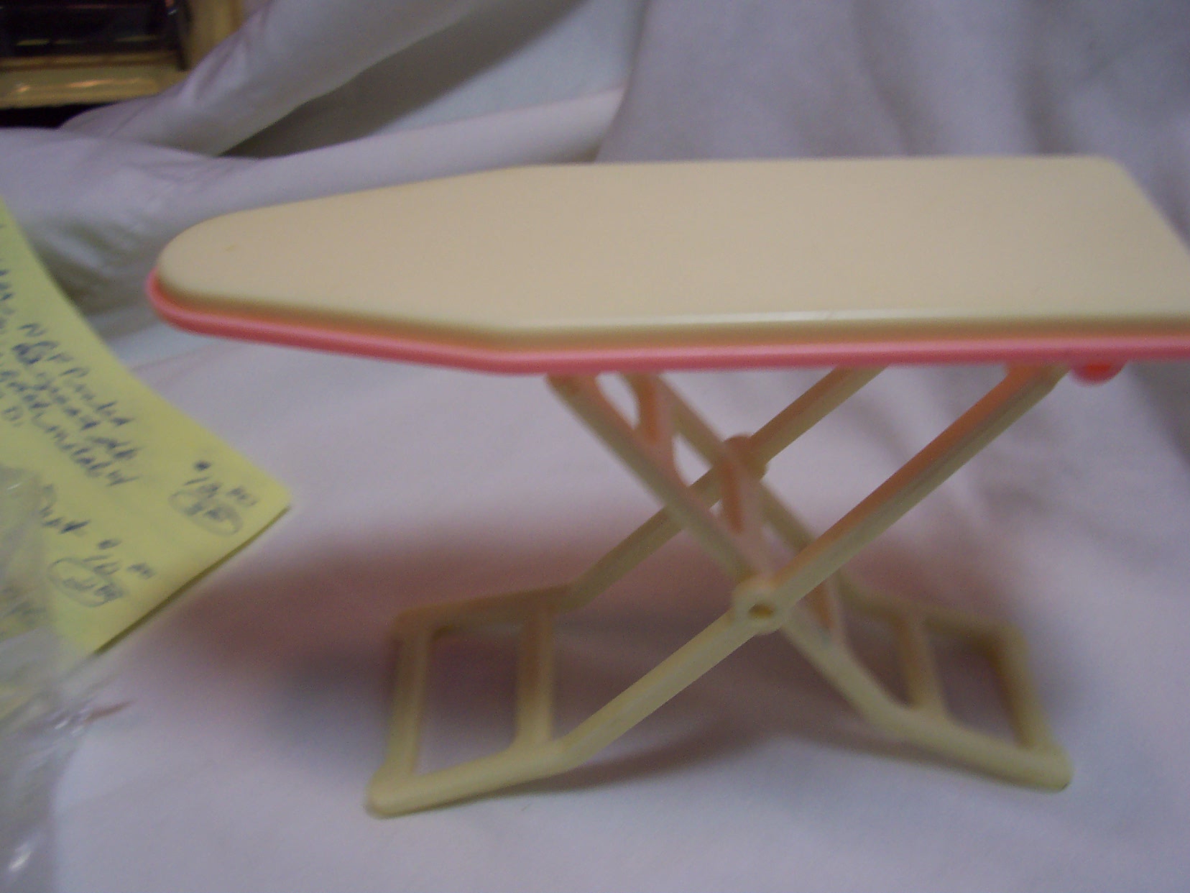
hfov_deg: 50.1
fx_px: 1272
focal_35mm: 37
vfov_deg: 38.7
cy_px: 446
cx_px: 595
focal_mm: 5.6
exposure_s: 1/45
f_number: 2.8
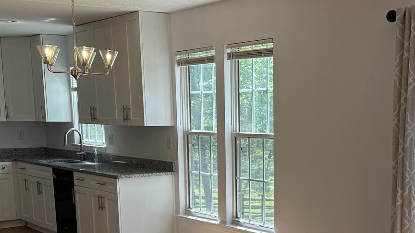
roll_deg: +0.5
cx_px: 274
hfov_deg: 33.6
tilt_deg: -11.0
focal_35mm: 62
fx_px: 682
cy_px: 241
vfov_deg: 18.8
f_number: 1.78
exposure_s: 1/508
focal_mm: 6.86
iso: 80
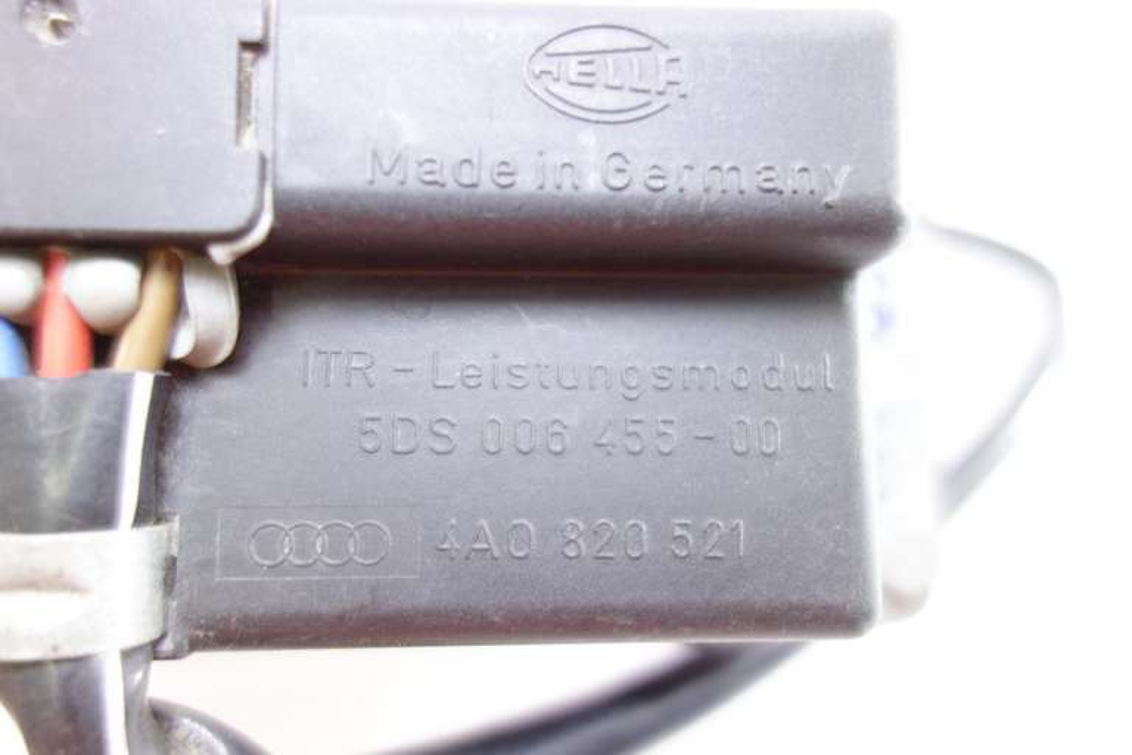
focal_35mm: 28
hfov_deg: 65.5
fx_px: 880
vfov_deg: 46.4
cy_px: 378
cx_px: 566
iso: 250
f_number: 1.8
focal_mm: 10.4
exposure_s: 1/30
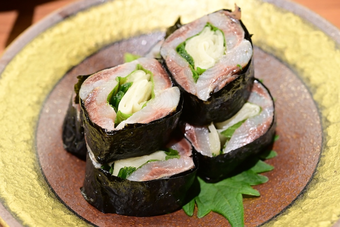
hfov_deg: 33.4
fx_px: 567
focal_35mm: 60
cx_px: 170
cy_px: 114
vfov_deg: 22.6
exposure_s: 1/250
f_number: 9
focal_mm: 60
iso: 6400
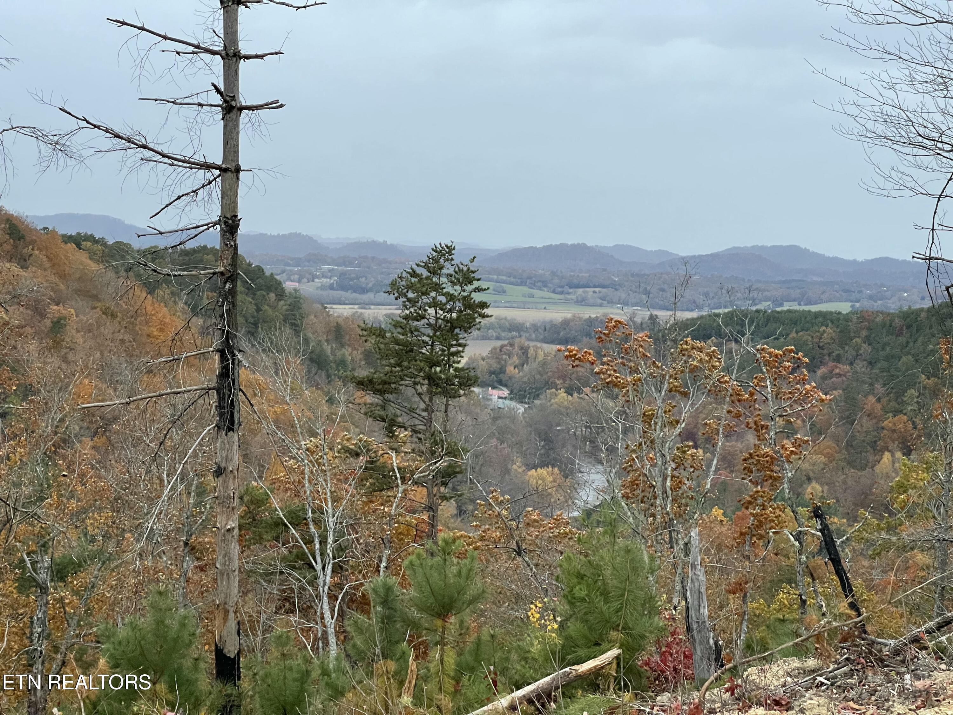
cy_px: 358
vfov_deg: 22.9
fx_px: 1762
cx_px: 476
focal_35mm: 64
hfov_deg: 30.3
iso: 160
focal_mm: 7.5
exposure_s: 1/104
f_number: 2.2
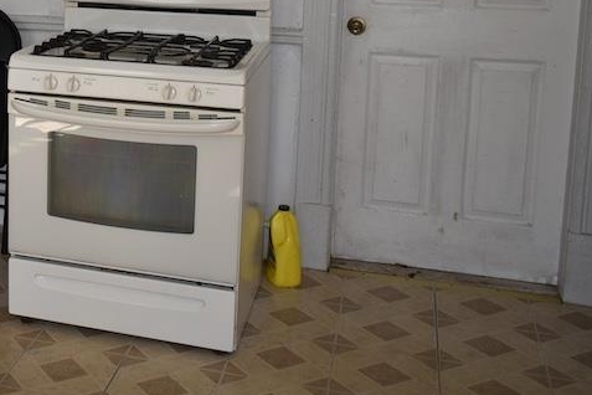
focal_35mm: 58
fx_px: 954
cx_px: 21
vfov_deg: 22.7
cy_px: 30
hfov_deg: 32.2
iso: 250
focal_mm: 18
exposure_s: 1/160
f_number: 3.5
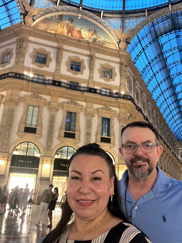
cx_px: 91
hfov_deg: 46.8
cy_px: 122
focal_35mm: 30
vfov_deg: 60.0
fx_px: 210
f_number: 2.2
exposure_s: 1/25
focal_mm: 2.71
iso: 640
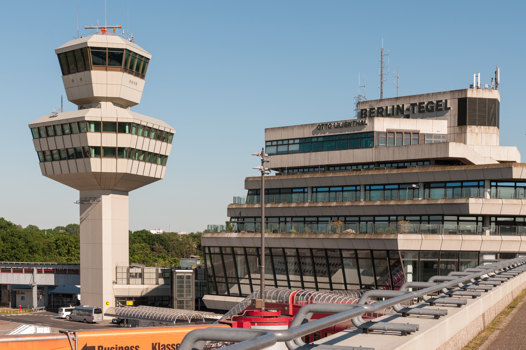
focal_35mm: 66
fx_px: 963
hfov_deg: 30.5
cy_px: 175
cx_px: 263
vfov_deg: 20.6
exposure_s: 1/250
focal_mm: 44
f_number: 8
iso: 200
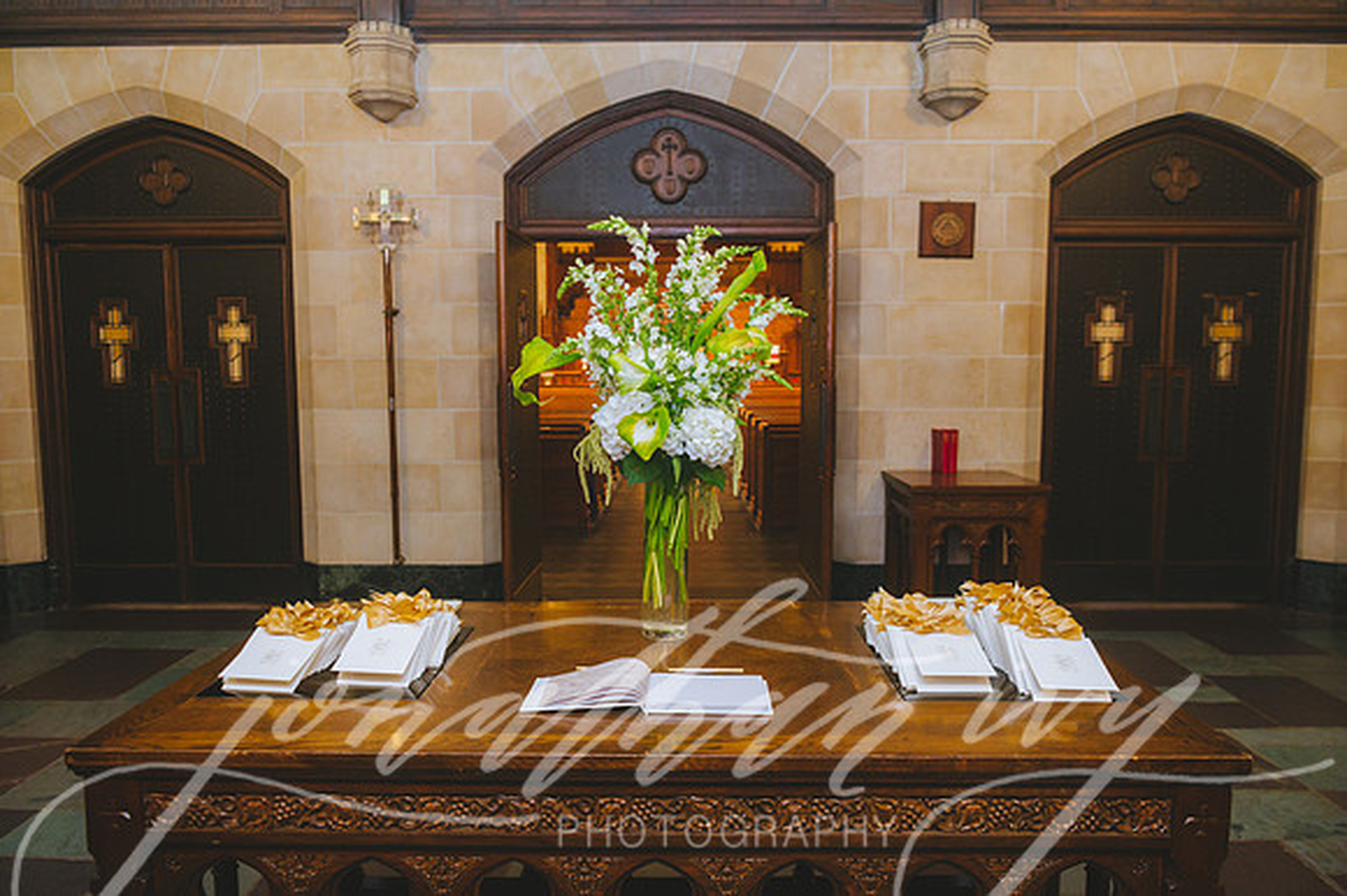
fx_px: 897
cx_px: 674
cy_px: 448
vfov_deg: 53.1
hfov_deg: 73.8
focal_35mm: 24
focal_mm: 24
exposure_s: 1/50
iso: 2000
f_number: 3.5
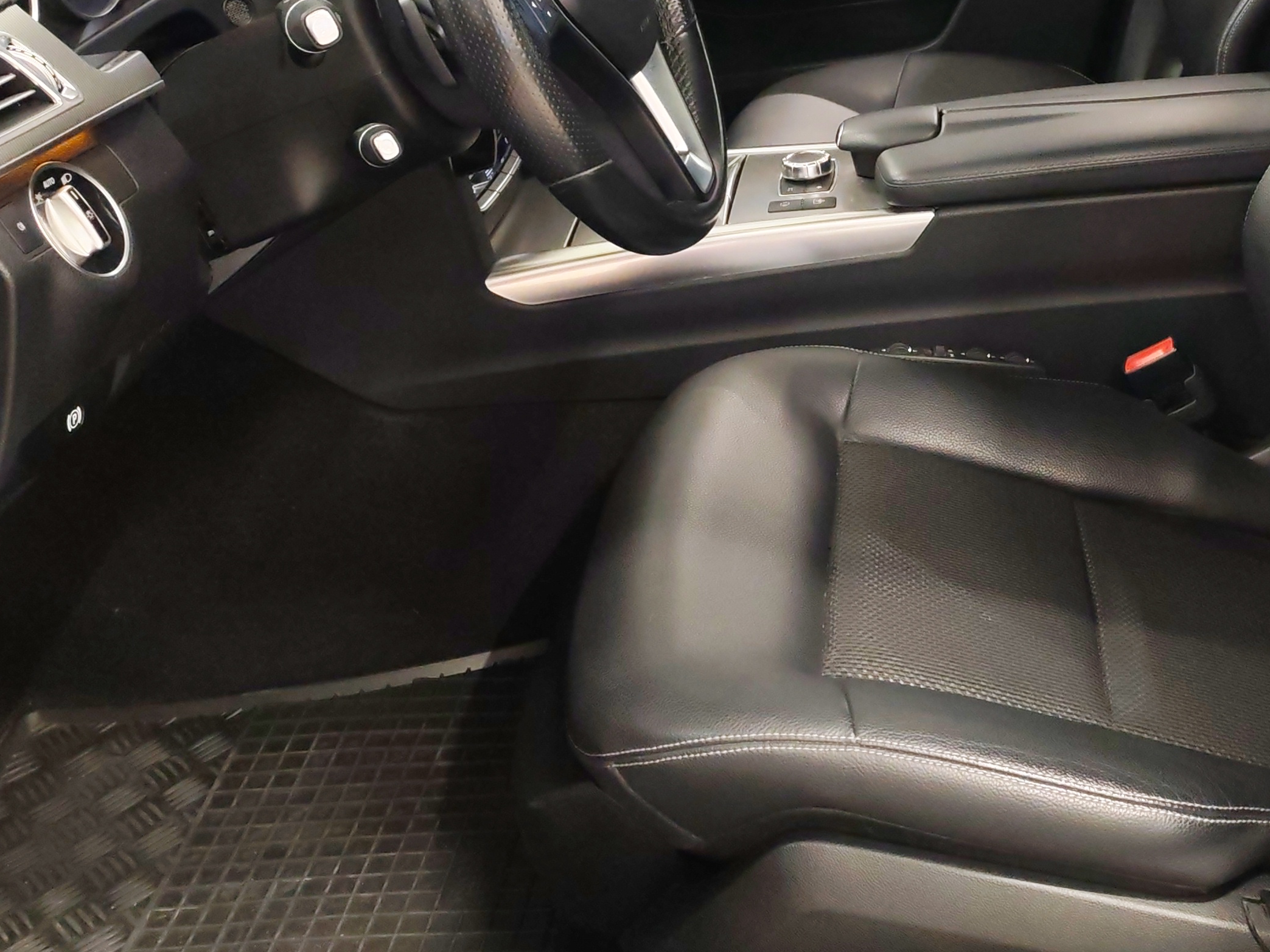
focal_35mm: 53
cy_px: 172
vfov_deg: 26.9
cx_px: 862
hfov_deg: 35.8
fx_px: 1944
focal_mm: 6.12
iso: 1250
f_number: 1.9
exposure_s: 1/100
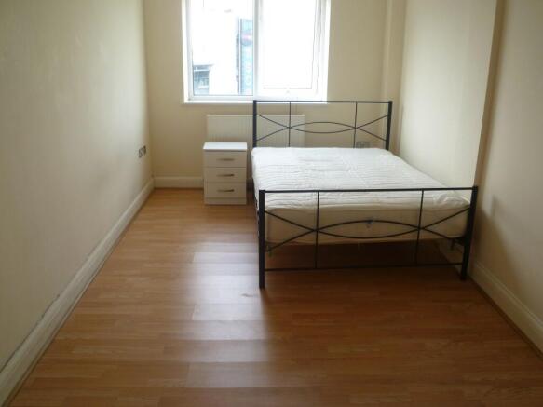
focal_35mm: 30
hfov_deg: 60.0
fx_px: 470
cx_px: 272
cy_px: 204
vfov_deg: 46.8
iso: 80
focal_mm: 5.4
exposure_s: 1/60
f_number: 2.9
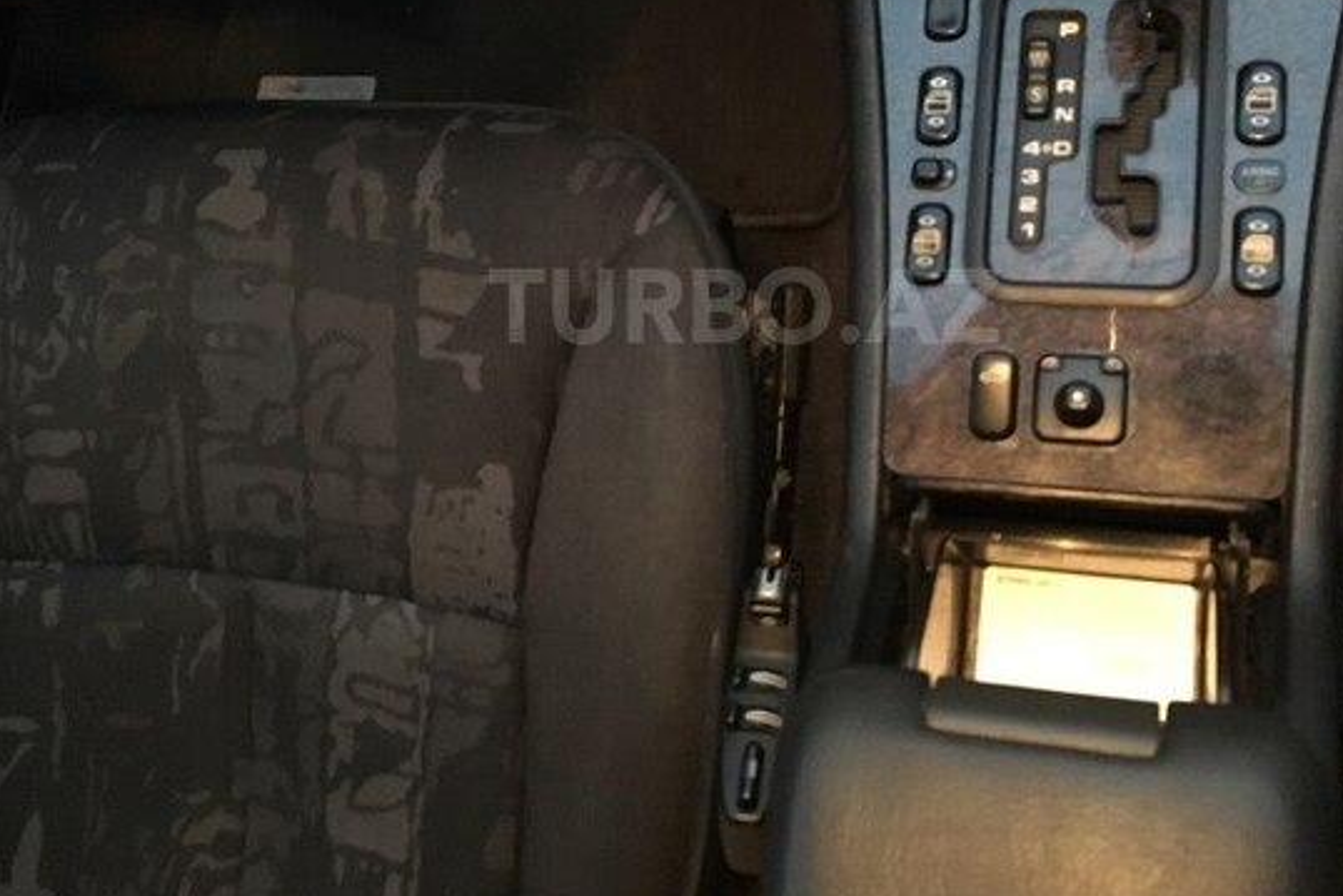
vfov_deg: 35.6
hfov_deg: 51.8
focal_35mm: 37
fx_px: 1381
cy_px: 306
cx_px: 744
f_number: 2.2
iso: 800
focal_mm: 4.15
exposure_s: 1/17
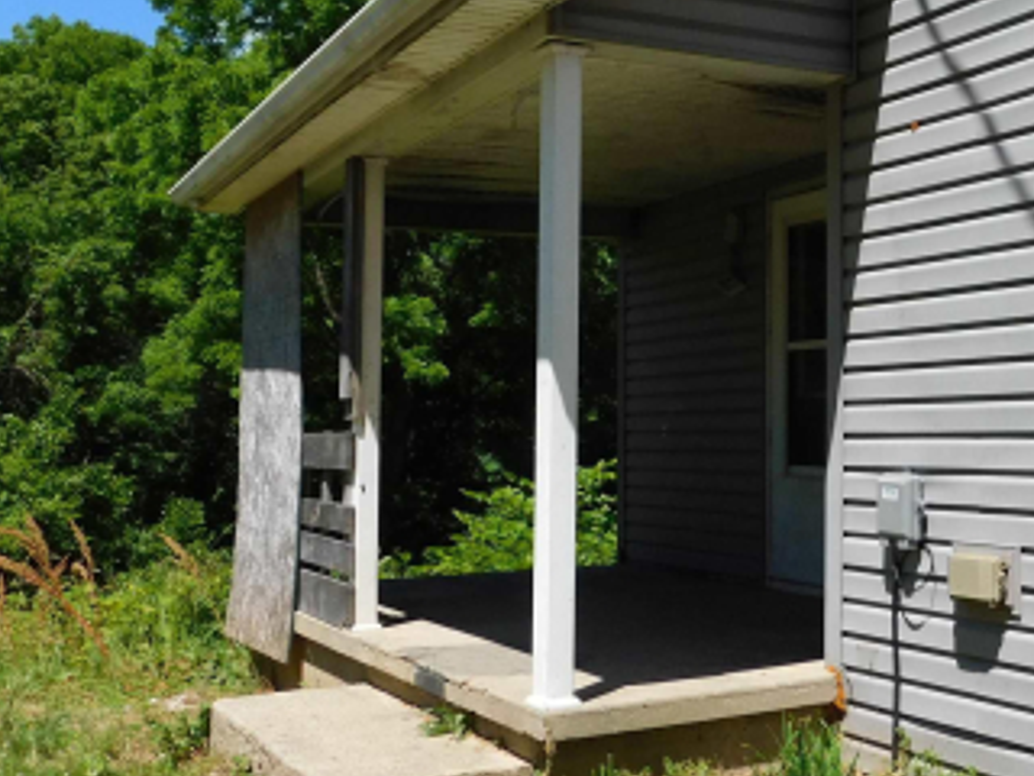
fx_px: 1434
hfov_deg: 39.3
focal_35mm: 48
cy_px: 281
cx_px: 677
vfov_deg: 30.1
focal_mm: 4
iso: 125
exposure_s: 1/500
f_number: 6
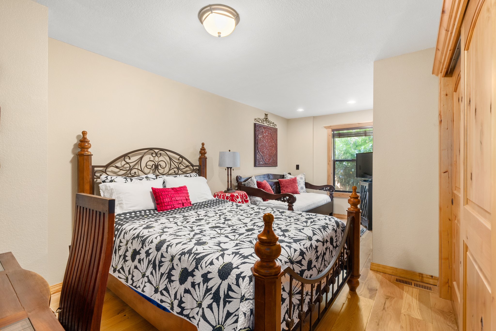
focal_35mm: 16
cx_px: 248
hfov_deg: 96.7
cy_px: 166
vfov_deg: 73.8
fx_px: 221
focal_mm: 16
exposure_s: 1.3
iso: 500
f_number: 8
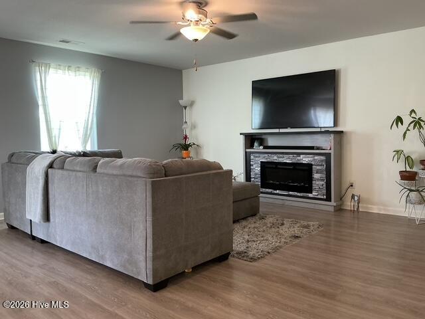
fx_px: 344
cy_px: 160
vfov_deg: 49.7
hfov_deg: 63.4
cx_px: 212
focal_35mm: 28
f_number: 1.8
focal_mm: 3
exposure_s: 1/60
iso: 125
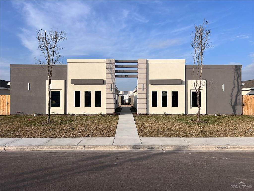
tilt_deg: +0.7
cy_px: 96
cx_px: 127
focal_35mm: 26
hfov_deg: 67.3
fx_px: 191
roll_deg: -0.2
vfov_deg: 53.1
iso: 50
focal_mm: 5.7
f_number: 1.5
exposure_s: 1/5319
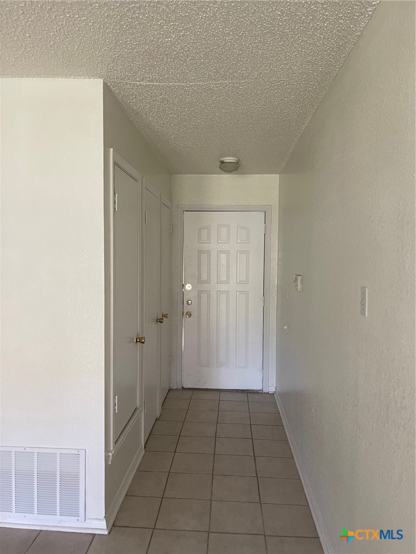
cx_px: 208
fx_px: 417
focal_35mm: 26
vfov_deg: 67.3
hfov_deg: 53.1
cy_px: 277
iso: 200
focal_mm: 5.1
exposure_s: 1/60
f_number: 1.6
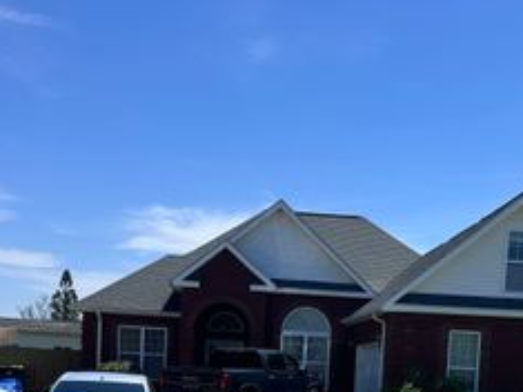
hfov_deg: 37.3
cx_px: 323
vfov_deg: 26.7
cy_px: 411
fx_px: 770
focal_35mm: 51
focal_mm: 6.86
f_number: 1.78
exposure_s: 1/5525
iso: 80
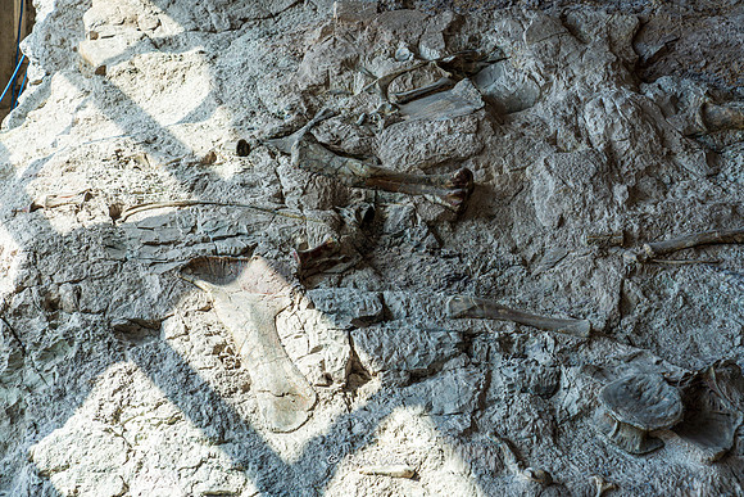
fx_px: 1447
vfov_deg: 19.5
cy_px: 248
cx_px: 372
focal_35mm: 70
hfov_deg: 28.8
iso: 250
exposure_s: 1/160
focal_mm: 70
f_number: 4
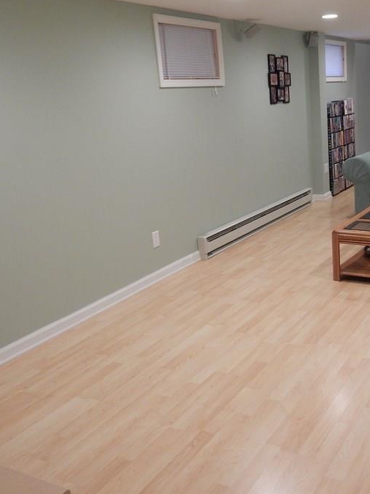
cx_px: 315
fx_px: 542
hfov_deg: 36.0
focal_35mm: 38
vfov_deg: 48.9
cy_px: 221
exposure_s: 1/30
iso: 250
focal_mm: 4.5
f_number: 3.7
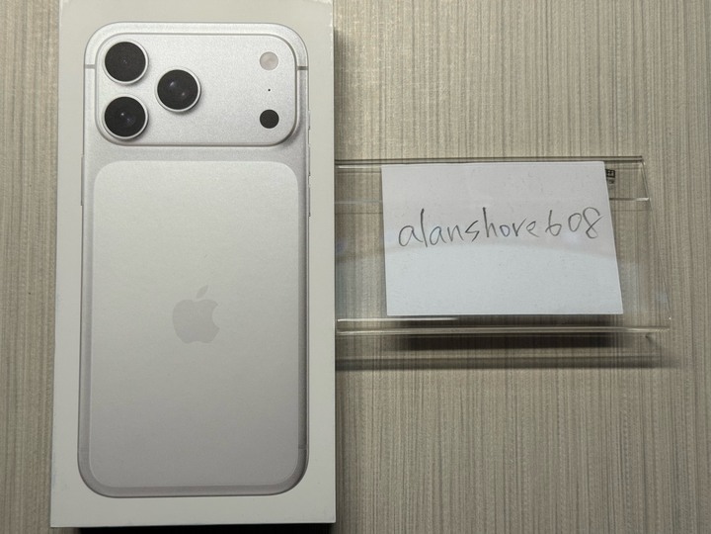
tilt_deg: -85.1
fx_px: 986
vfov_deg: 30.3
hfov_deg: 39.7
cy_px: 267
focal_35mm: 48
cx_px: 356
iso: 80
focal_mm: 6.76
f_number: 1.78
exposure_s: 1/121
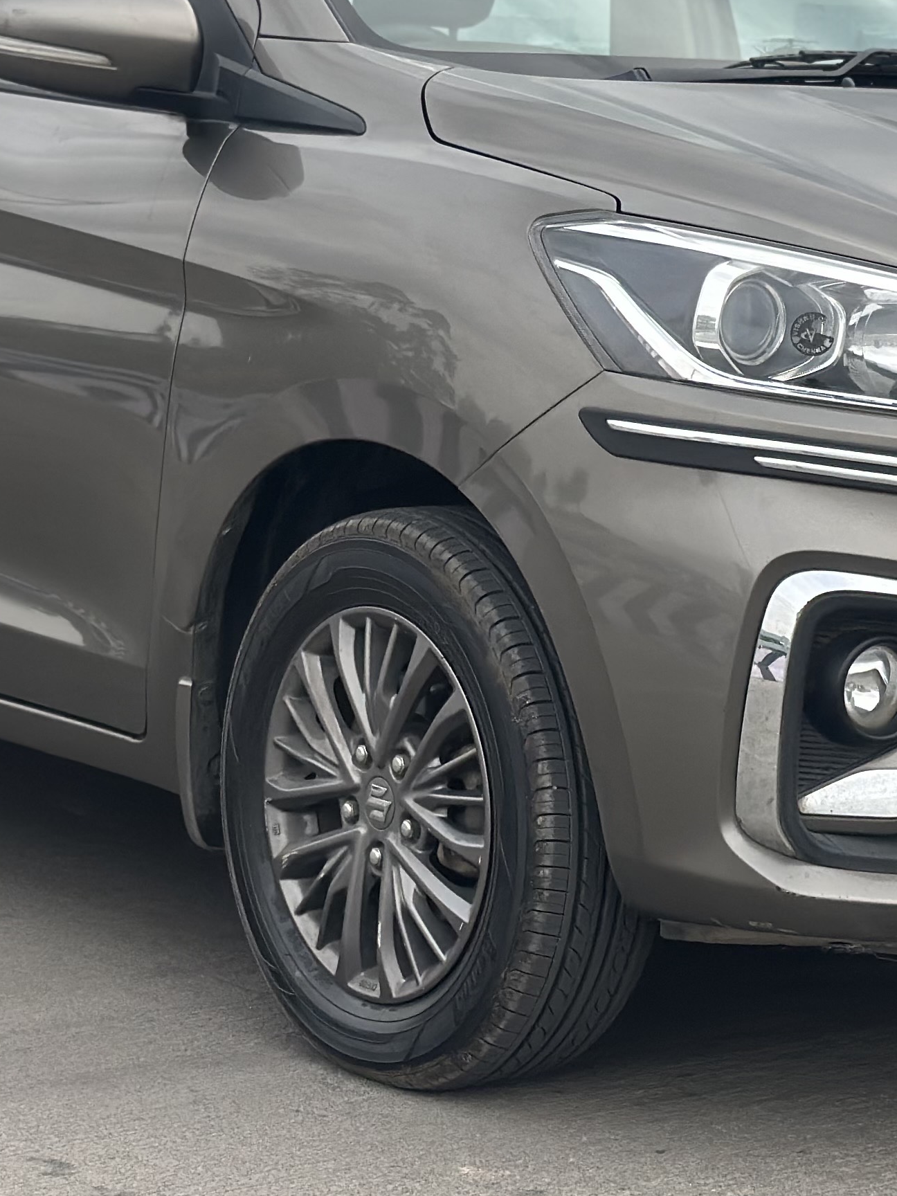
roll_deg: -0.3
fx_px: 3870
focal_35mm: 112
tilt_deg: -2.1
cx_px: 555
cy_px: 262
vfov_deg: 17.4
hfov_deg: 13.2
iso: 80
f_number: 1.78
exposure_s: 1/971
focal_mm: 6.86
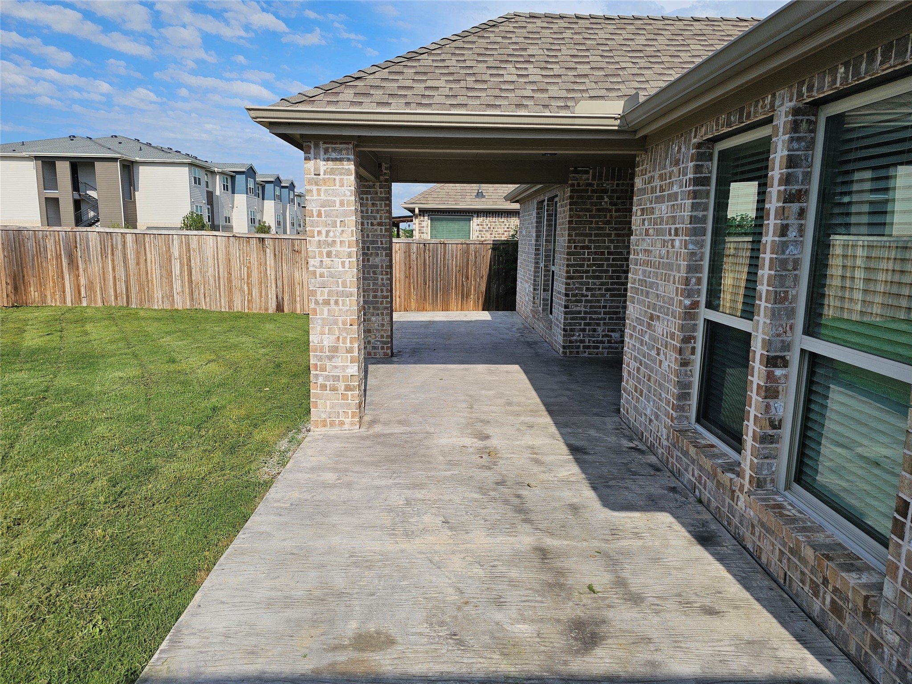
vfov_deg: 58.9
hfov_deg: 73.9
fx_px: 606
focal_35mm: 23
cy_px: 342
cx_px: 456
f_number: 1.7
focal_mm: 6.3
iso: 10
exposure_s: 1/1030
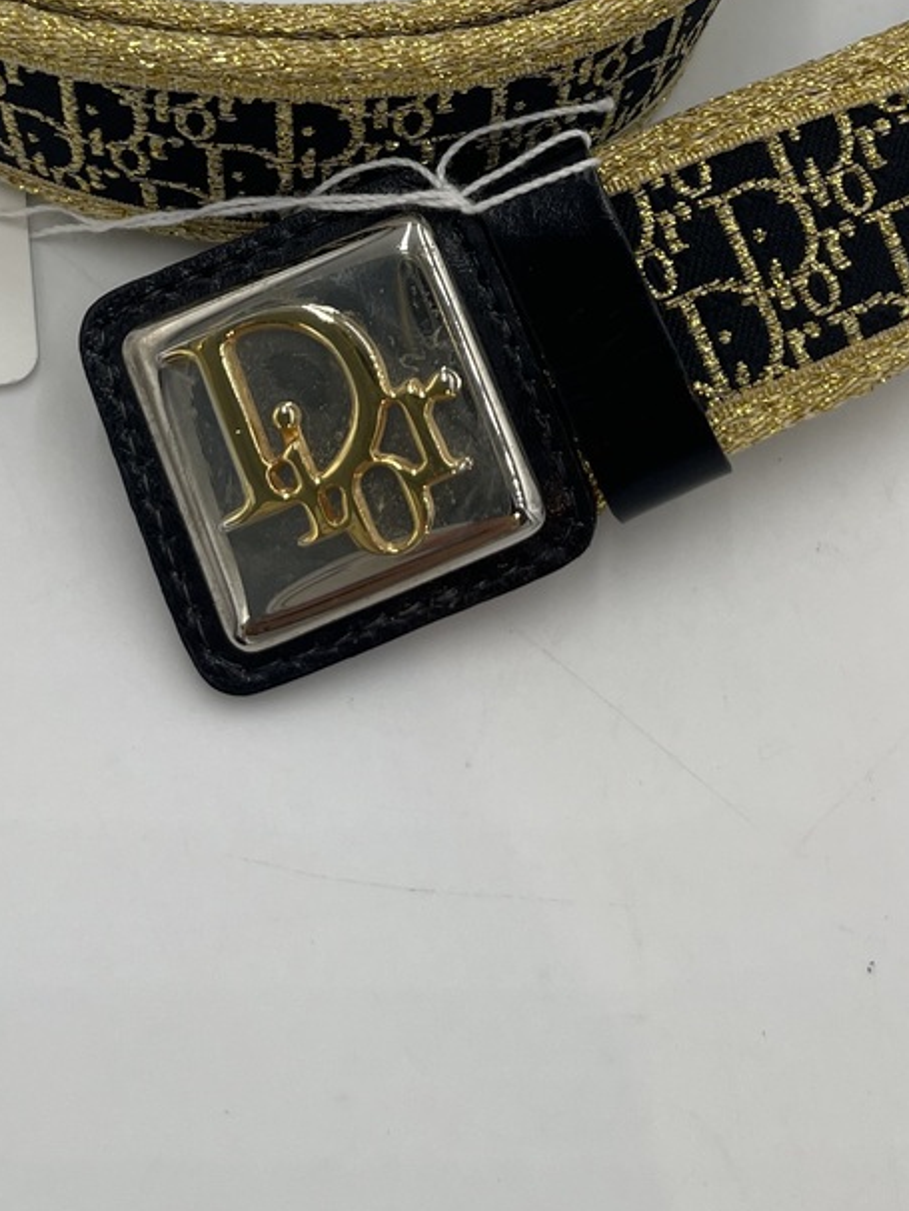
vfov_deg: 31.8
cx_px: 473
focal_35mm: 55
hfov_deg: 26.6
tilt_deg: -59.6
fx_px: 1924
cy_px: -39
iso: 32
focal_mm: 5.1
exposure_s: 1/450
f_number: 1.6
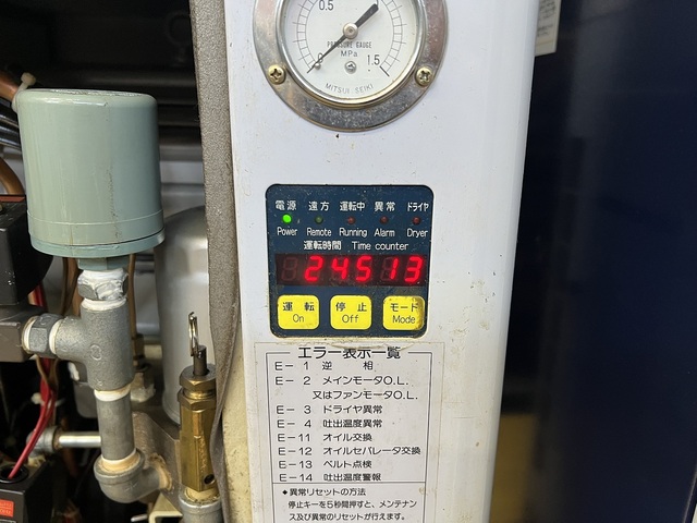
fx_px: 524
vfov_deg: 53.1
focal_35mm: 26
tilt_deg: -19.3
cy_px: 262
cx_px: 348
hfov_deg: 67.3
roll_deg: -1.7
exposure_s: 1/60
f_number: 1.5
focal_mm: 5.7
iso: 125
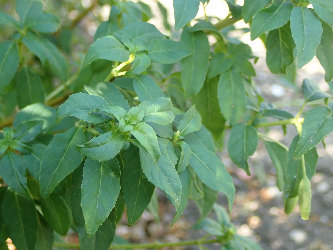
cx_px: 166
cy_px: 125
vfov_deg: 24.0
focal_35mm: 61
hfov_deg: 31.7
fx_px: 587
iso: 200
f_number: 3.6
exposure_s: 1/80
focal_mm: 11.01
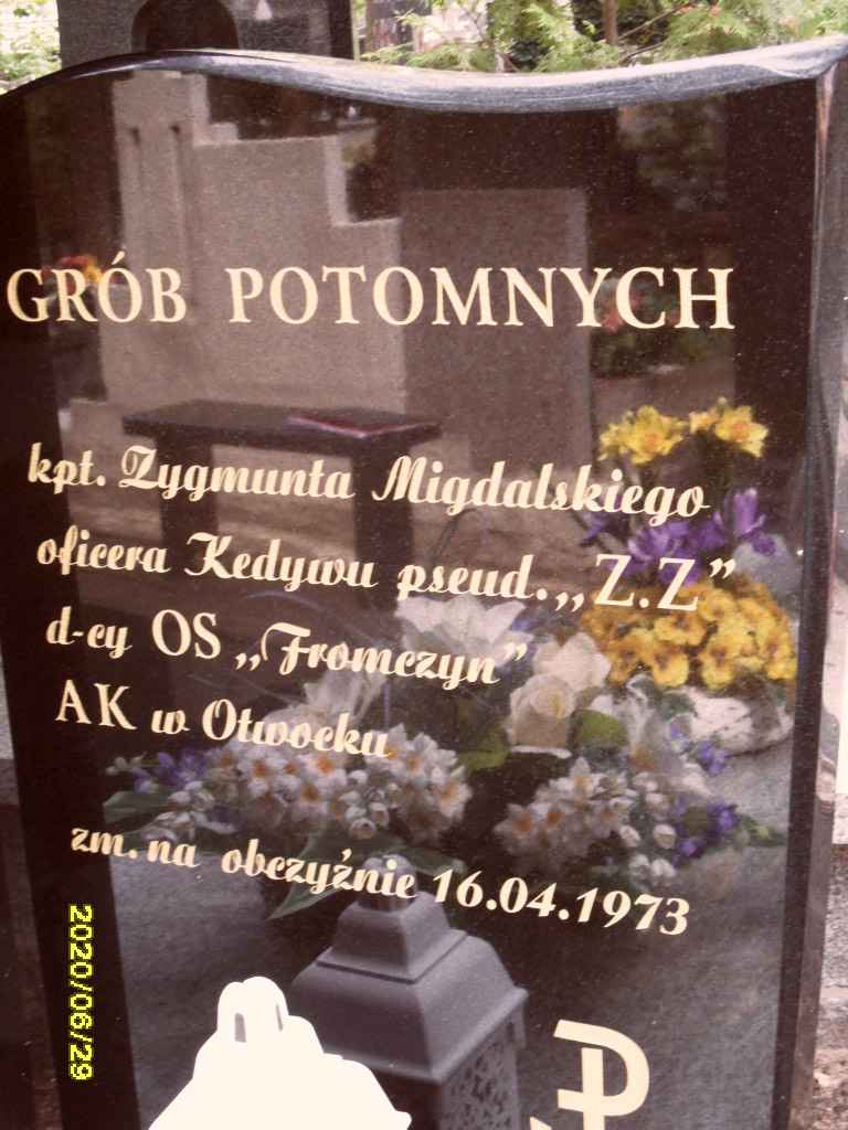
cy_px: 565
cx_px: 424
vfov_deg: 32.2
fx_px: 1960
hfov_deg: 24.4
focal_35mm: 60
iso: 200
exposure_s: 1/45
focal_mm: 10.3
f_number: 4
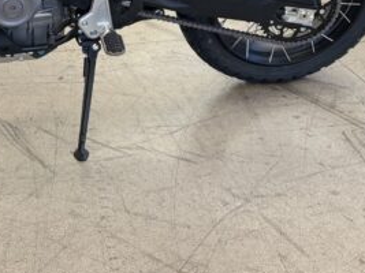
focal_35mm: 72
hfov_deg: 26.7
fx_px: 759
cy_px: -106
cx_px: 90
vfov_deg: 18.6
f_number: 1.78
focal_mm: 6.76
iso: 200
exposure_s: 1/170
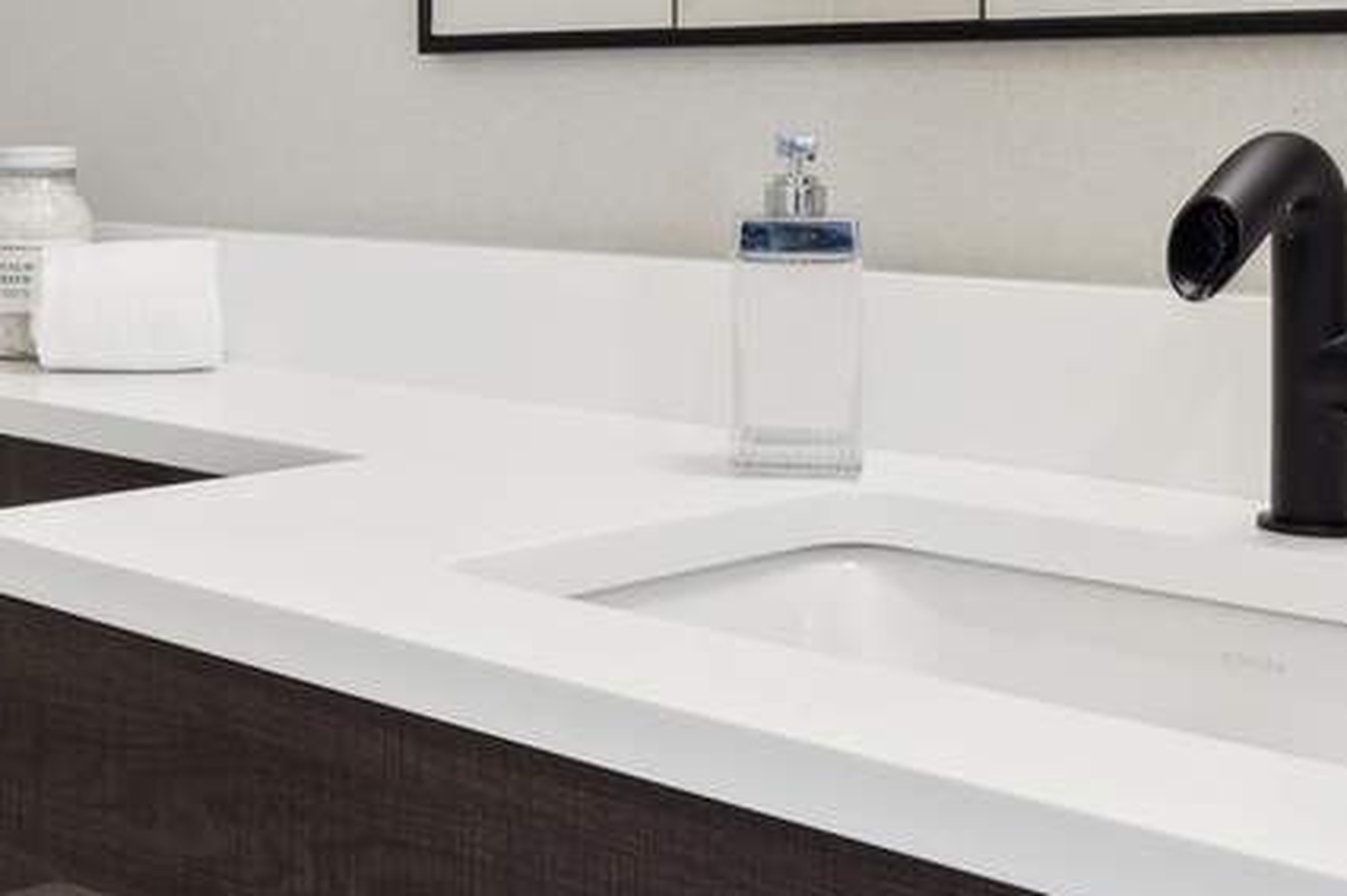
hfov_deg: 31.6
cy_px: 108
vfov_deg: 21.8
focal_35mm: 61
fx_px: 2281
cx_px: 184
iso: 320
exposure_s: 1/5
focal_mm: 16
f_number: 8
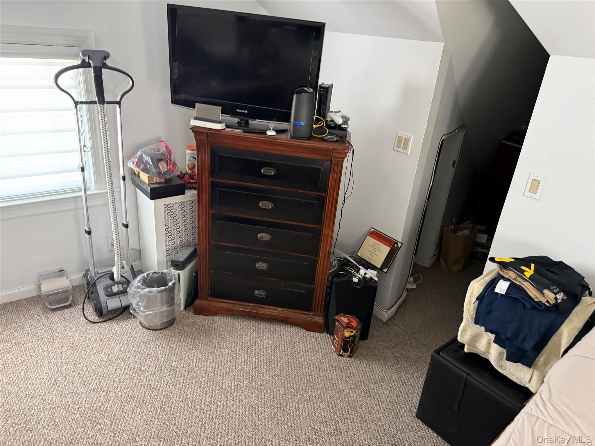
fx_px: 413
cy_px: 223
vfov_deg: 56.8
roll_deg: -4.5
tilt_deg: -23.7
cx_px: 298
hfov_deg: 71.6
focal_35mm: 24
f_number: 1.78
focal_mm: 6.76
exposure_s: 1/60
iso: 800
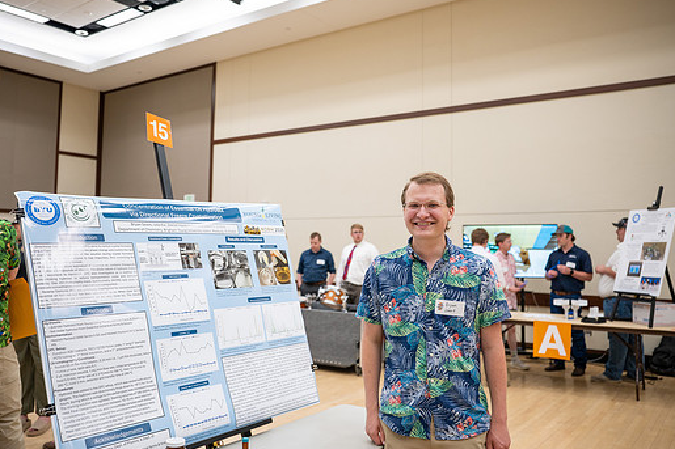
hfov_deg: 60.2
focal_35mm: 31
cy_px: 213
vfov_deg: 42.3
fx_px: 581
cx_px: 312
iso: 720
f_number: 2.8
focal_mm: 27.5
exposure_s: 1/160
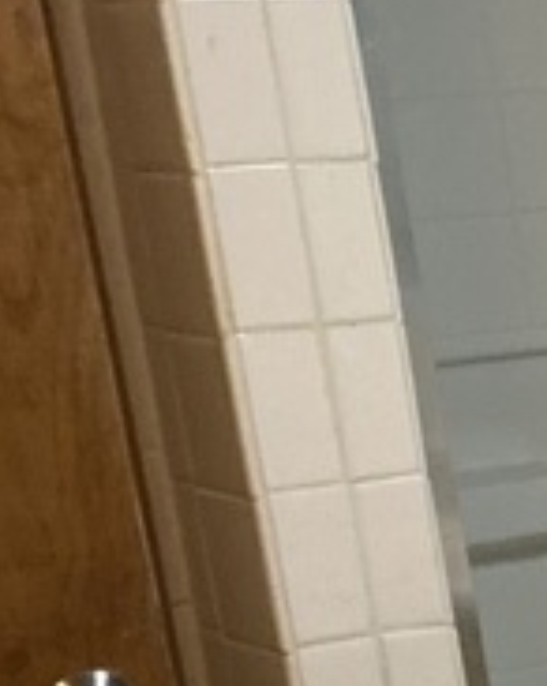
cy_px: 1192
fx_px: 3041
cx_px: 1454
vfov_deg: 12.0
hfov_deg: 8.9
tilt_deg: -21.1
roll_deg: +4.4
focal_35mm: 150
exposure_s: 1/60
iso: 320
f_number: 1.8
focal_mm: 4.25
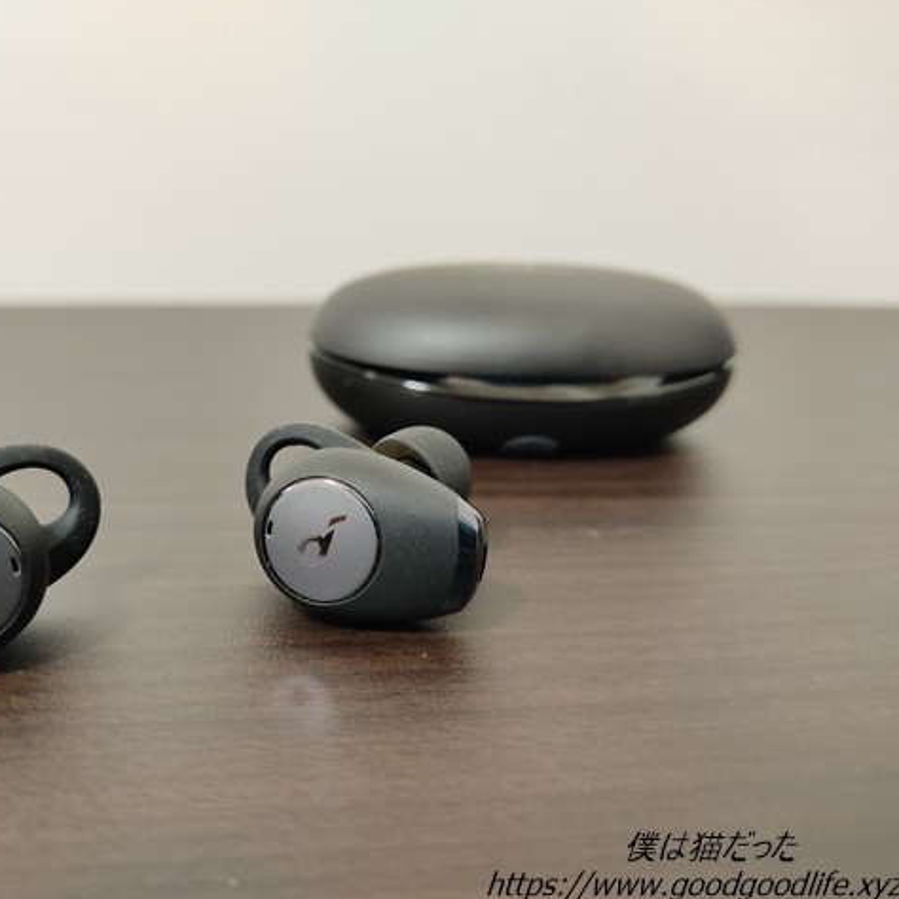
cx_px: 309
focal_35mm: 31
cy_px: 448
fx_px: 911
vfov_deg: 52.5
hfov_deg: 51.7
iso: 600
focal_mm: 4.74
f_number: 1.79
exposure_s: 1/25
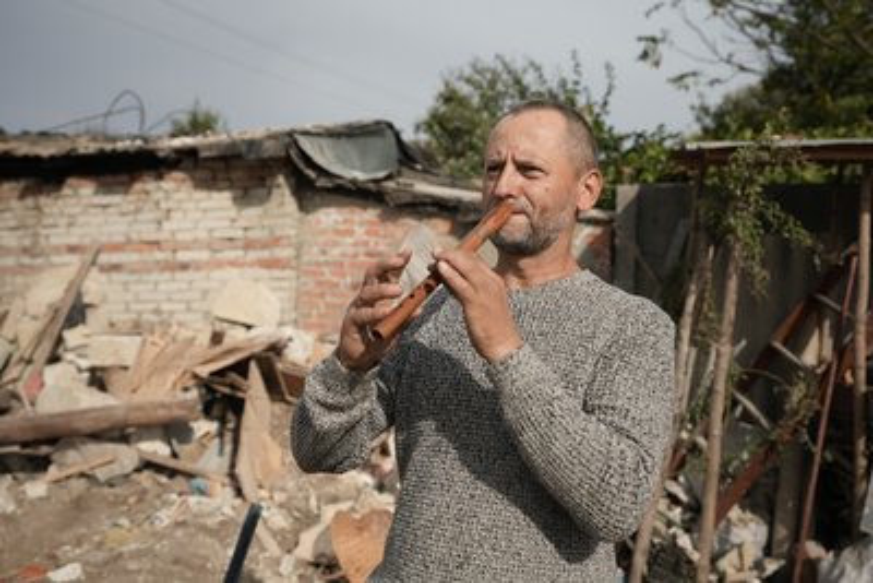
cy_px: 292
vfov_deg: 37.9
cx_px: 436
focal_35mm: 35
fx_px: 849
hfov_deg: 54.4
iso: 250
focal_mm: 35
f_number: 3.2
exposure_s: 1/320
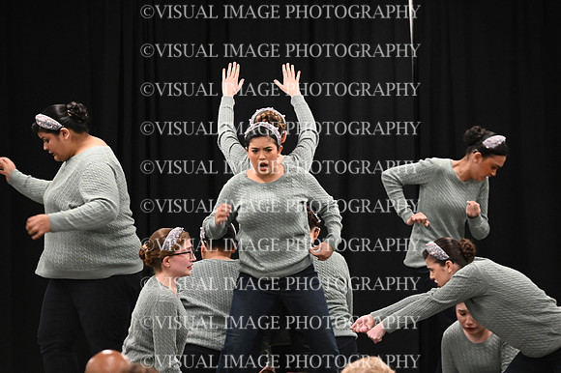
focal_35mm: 270
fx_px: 4205
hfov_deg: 7.6
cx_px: 280
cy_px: 186
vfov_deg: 5.1
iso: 8000
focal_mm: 270
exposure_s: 1/200
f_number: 6
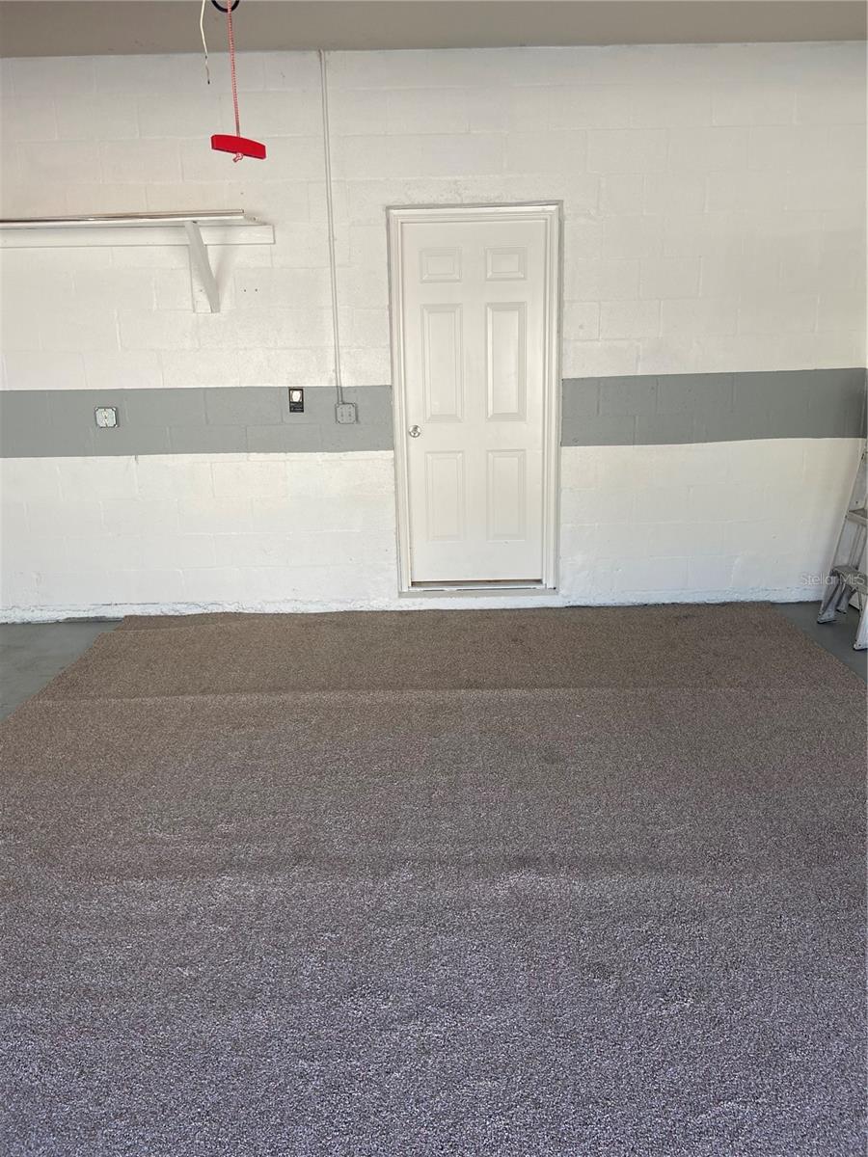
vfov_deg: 67.3
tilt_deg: -12.5
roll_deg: +2.1
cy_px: 578
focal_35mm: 26
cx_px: 434
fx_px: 869
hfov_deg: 53.1
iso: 32
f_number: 1.8
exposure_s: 1/122
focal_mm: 4.25
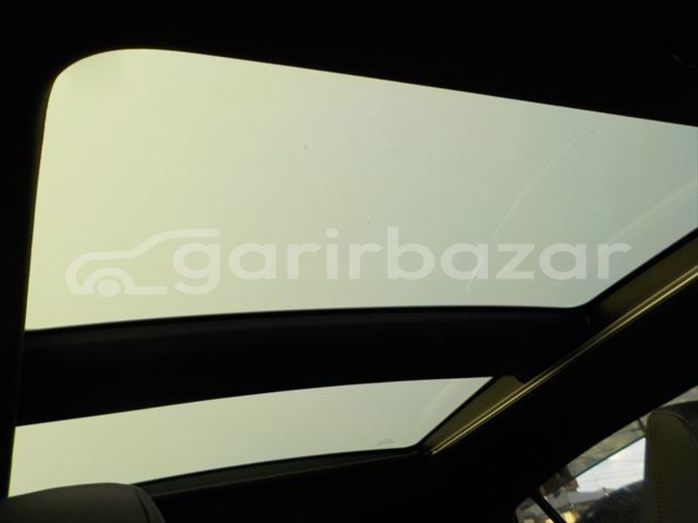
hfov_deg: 60.0
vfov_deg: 46.8
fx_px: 605
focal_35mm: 30
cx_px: 349
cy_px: 262
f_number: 3.3
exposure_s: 1/200
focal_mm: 4.1
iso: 125
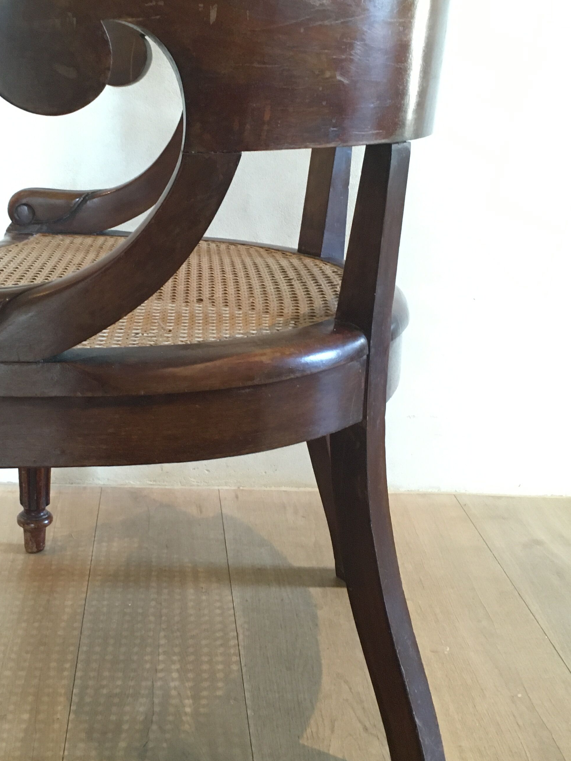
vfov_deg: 42.0
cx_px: 188
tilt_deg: -16.3
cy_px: 352
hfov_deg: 31.9
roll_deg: -0.9
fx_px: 990
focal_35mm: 45
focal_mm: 4.15
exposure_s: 1/33
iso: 250
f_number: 2.2
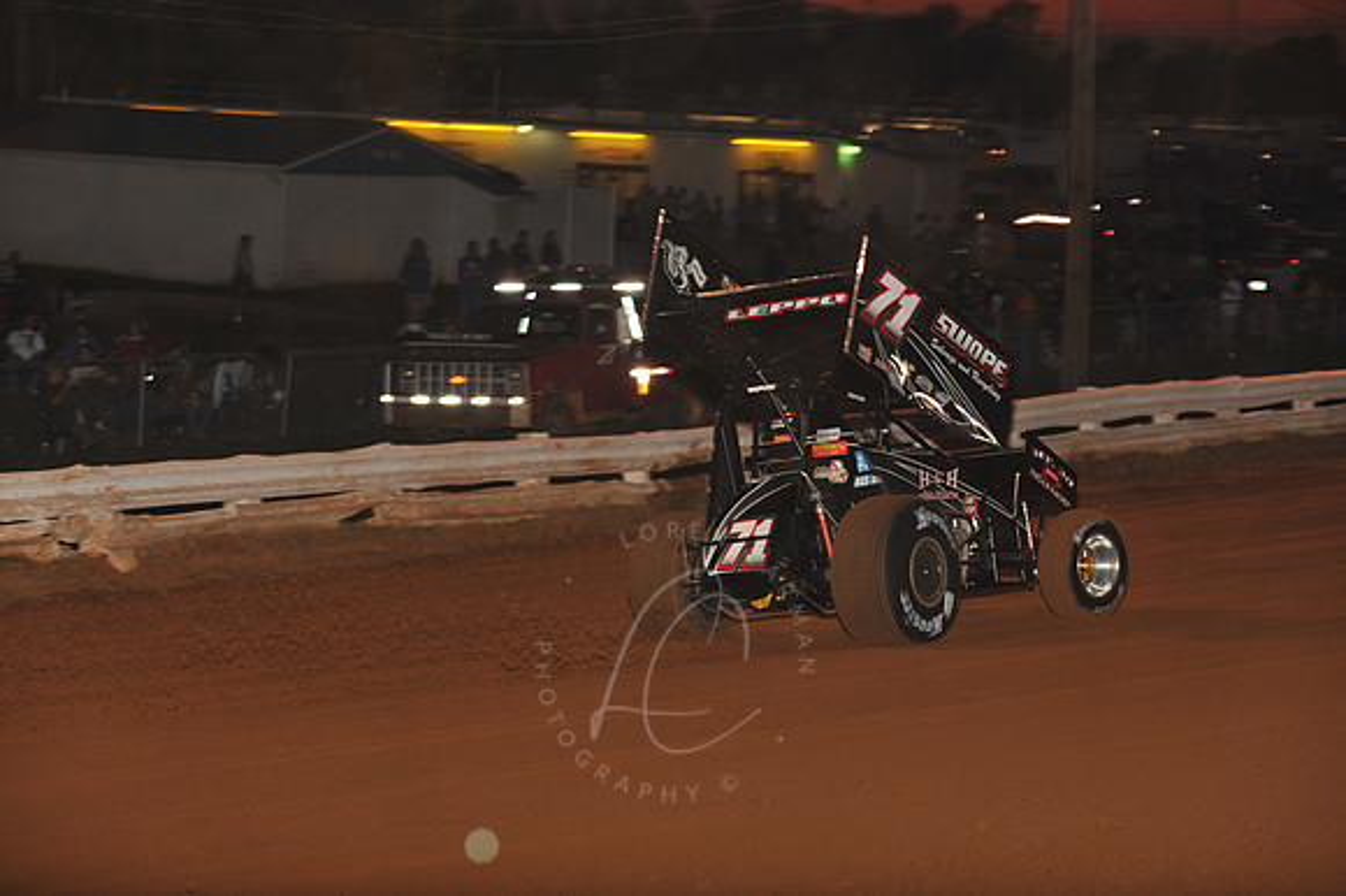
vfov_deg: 11.0
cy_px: 448
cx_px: 673
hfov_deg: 16.4
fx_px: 4671
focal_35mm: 125
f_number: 6.3
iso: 800
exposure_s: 1/320
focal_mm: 125
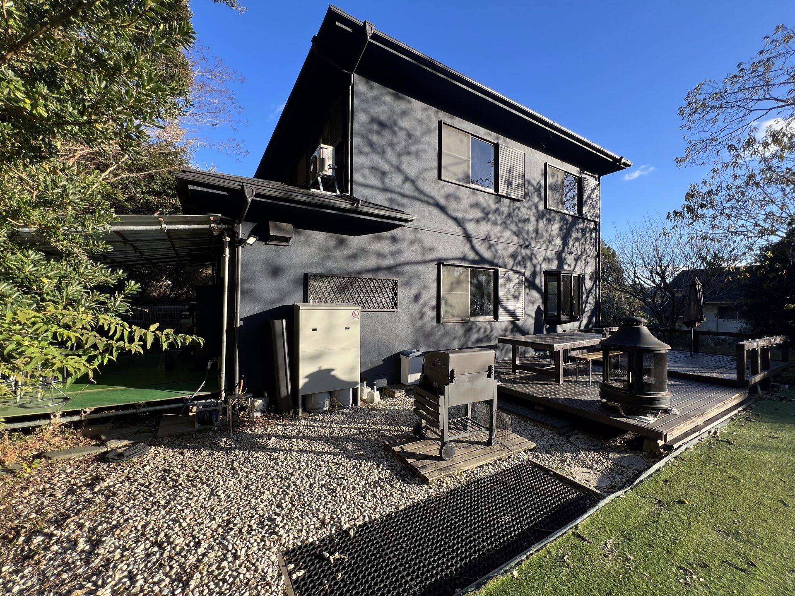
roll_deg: -0.6
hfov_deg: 106.2
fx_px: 299
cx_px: 398
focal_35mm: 13
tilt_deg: +0.1
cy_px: 298
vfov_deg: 89.9
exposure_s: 1/348
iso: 32
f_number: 1.8
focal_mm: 1.57
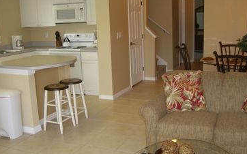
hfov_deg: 48.2
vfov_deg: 31.2
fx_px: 276
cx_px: 123
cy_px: 76
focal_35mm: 41
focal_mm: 7.9
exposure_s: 1/60
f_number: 2.8
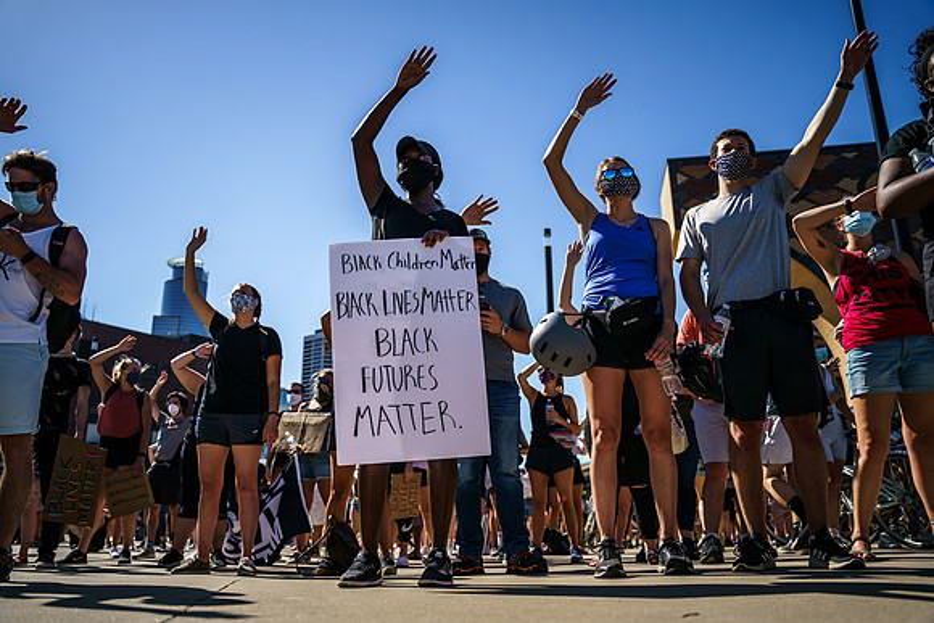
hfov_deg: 66.2
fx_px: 717
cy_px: 312
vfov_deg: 47.0
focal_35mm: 28
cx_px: 467
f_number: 2.8
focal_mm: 27.4
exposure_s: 1/5000
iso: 200
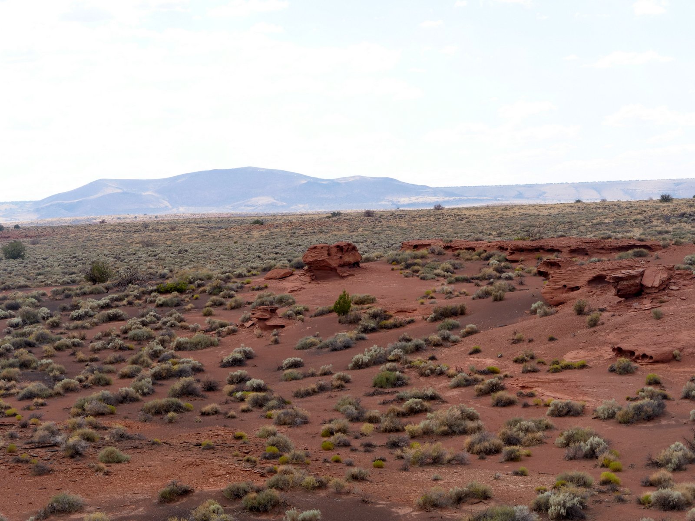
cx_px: 348
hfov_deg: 21.8
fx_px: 1807
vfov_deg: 16.4
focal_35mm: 90
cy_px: 260
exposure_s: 1/250
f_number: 10
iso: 400
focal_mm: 45
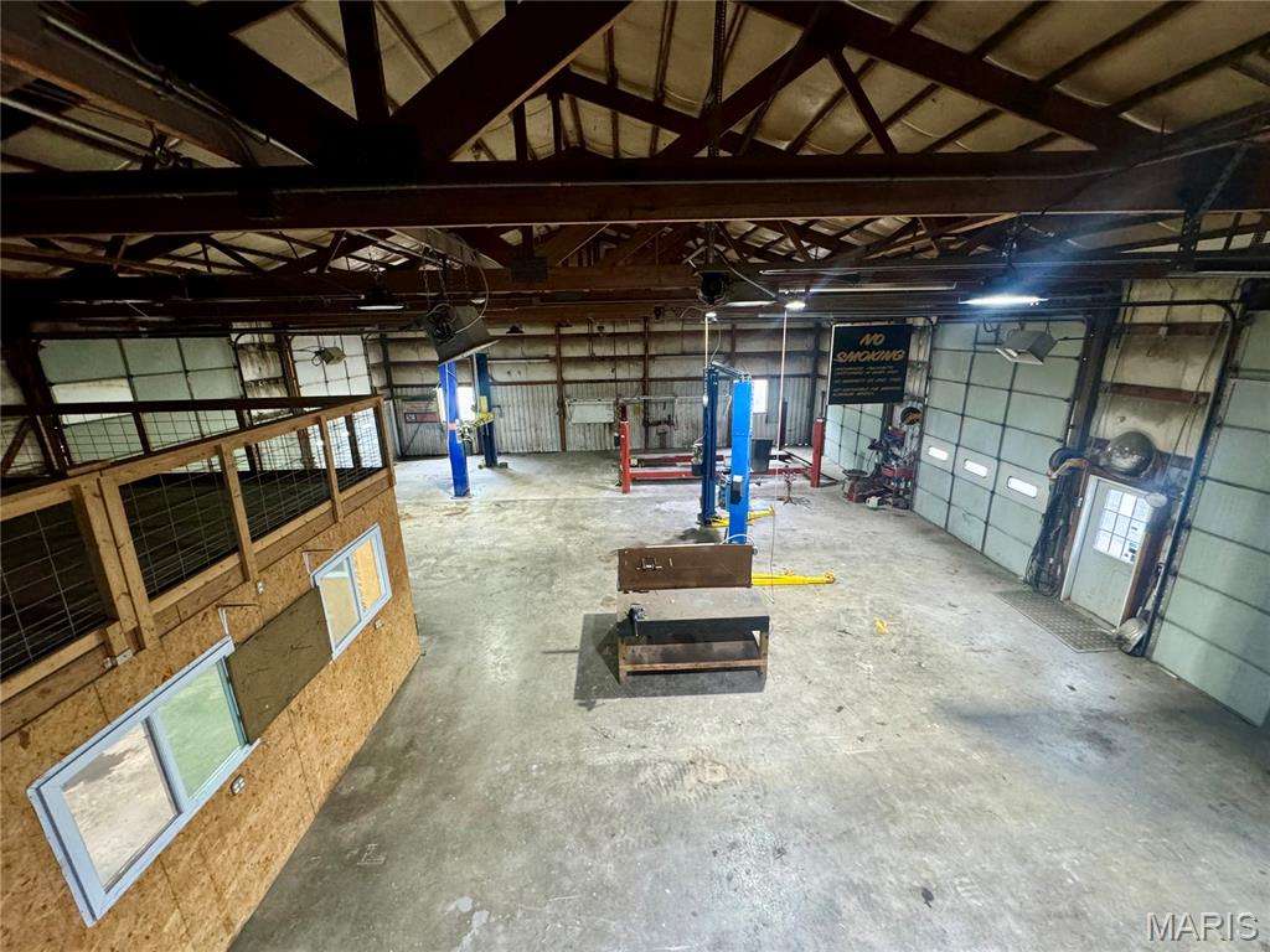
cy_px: 476
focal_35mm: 14
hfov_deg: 102.1
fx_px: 514
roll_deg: +1.9
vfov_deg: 85.7
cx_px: 635
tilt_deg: -16.7
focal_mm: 2.22
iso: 500
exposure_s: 1/60
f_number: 2.2
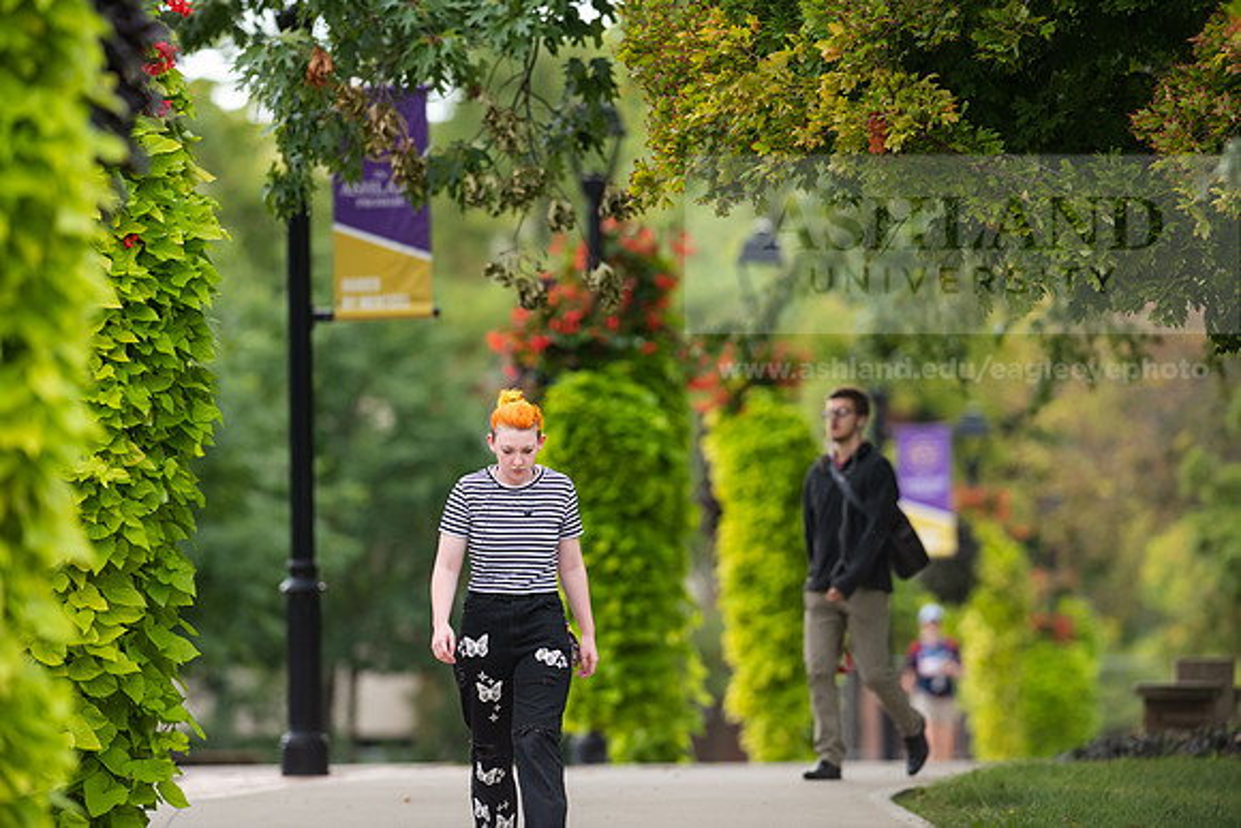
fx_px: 10344
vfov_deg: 4.6
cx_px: 620
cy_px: 414
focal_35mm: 300
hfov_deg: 6.9
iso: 800
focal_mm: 300
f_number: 3.5
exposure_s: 1/400
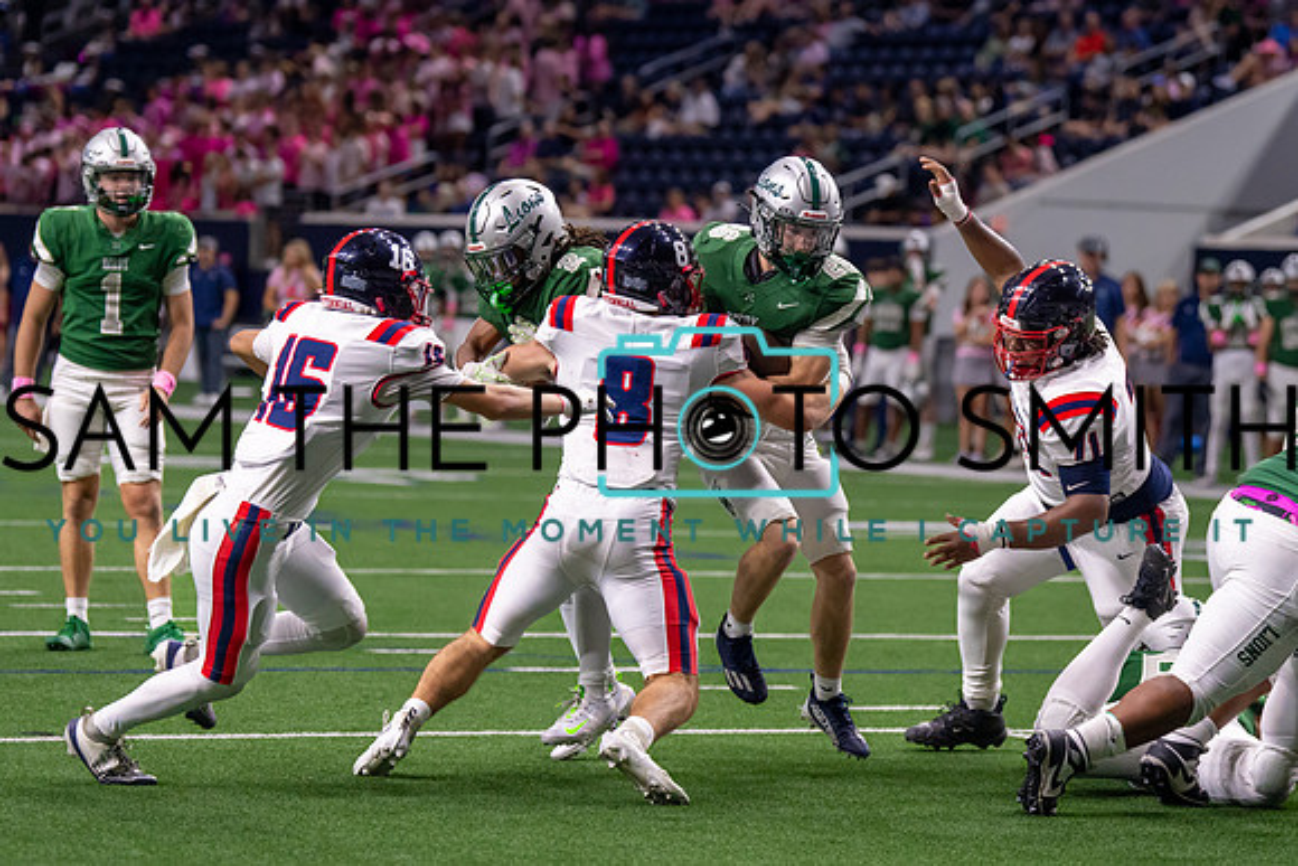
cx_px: 717
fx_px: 6180
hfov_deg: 12.0
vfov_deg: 8.0
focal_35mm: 171
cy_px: 383
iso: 2500
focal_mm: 118
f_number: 2.8
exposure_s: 1/1000
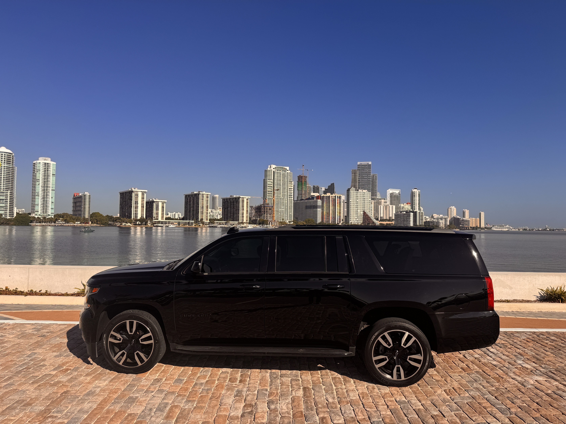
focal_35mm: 24
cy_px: 212
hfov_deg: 71.6
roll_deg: -0.9
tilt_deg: +1.8
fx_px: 392
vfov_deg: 56.8
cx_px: 283
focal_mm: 6.76
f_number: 1.78
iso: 80
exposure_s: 1/7092
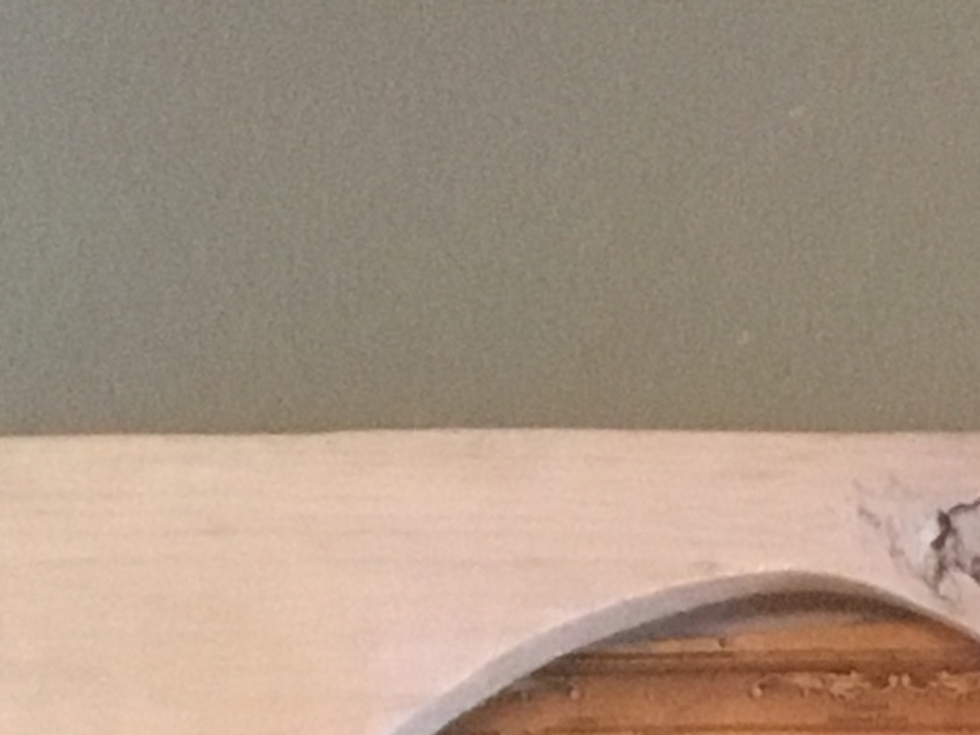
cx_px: 2210
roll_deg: -0.4
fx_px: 5350
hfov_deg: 9.5
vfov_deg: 7.0
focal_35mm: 189
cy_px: 2302
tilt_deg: -5.7
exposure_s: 1/30
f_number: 2.2
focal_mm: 4.15
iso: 160
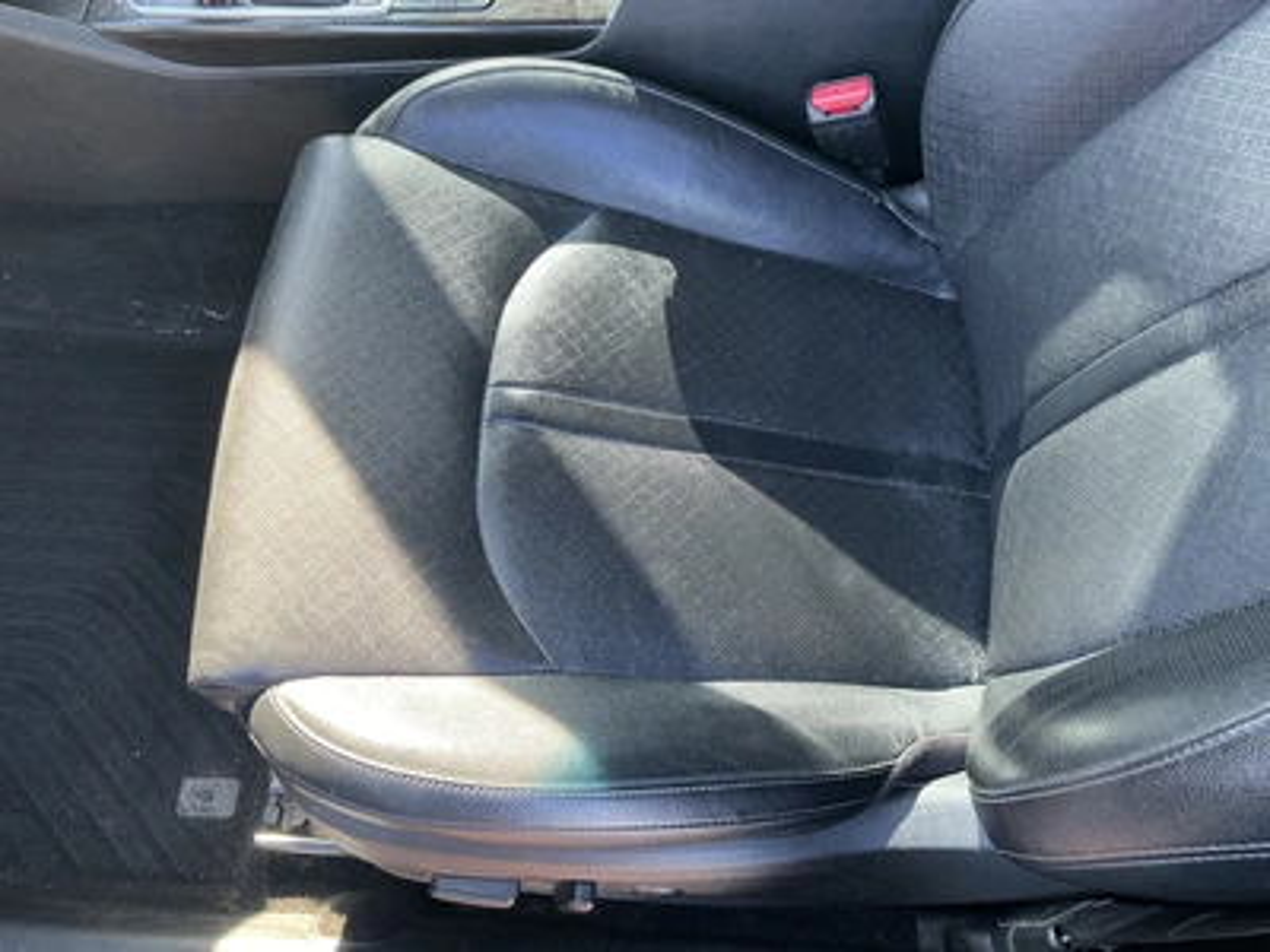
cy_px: 476
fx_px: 1027
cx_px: 635
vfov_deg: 49.7
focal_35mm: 28
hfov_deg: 63.4
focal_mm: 3
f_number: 1.8
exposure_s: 1/60
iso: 80
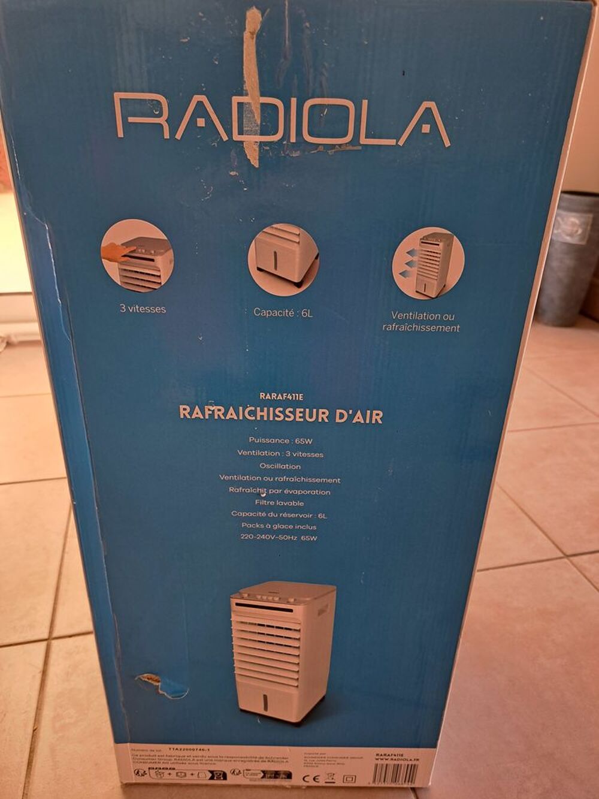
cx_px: 300
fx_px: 554
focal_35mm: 24
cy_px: 400
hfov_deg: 56.8
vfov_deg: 71.6
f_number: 1.8
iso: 125
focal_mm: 5.23
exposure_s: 1/50
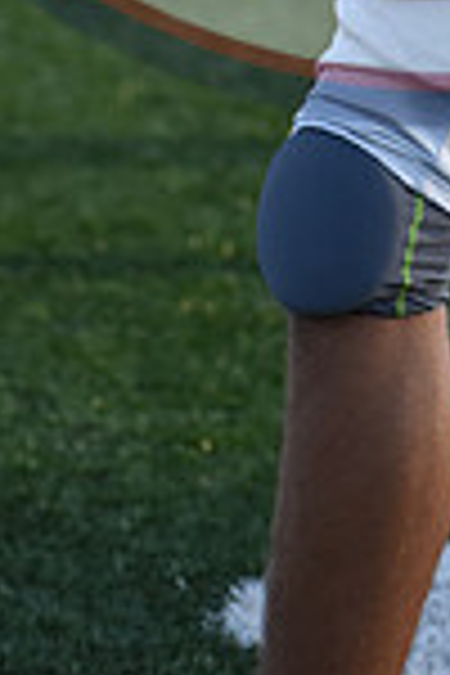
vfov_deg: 2.5
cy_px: -518
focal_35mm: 813
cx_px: 439
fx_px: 15243
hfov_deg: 1.7
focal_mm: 140
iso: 800
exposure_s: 1/1000
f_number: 4.8
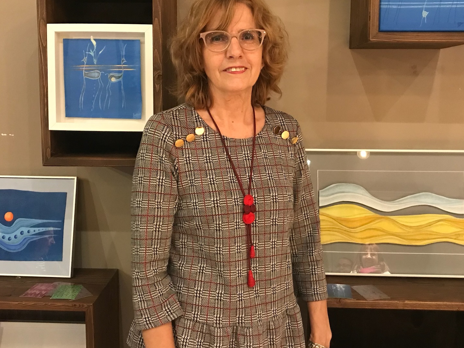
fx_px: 536
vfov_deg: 35.9
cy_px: 152
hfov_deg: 46.8
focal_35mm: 40
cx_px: 220
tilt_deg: -6.2
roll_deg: -0.3
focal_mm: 3.99
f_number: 1.8
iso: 80
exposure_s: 1/6
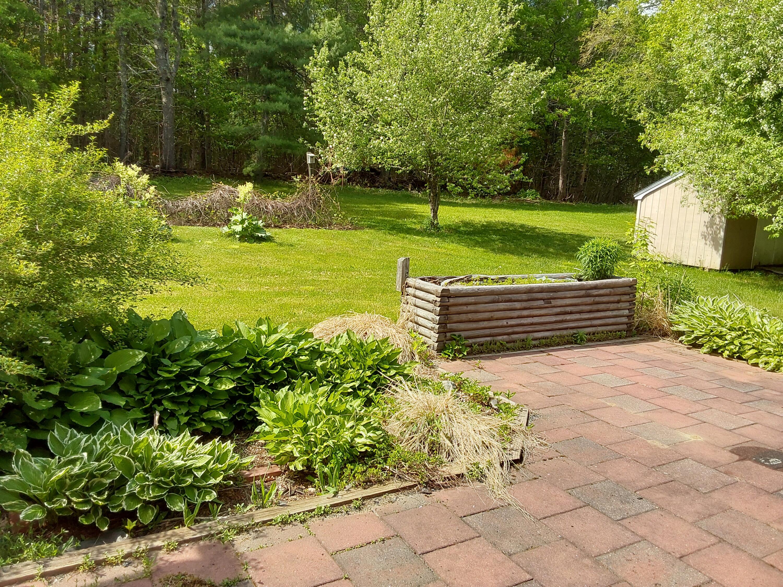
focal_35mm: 28
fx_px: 633
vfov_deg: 49.7
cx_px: 392
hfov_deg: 63.4
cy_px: 294
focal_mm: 2.91
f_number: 1.9
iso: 50
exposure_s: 1/1094
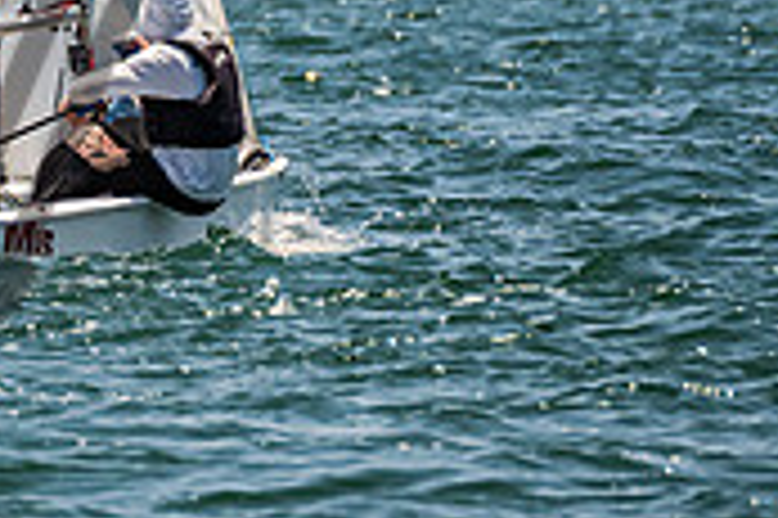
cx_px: -169
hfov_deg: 1.2
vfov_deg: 0.8
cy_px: 29
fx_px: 36984
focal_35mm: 1713
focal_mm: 370
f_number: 8
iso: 400
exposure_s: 1/2000
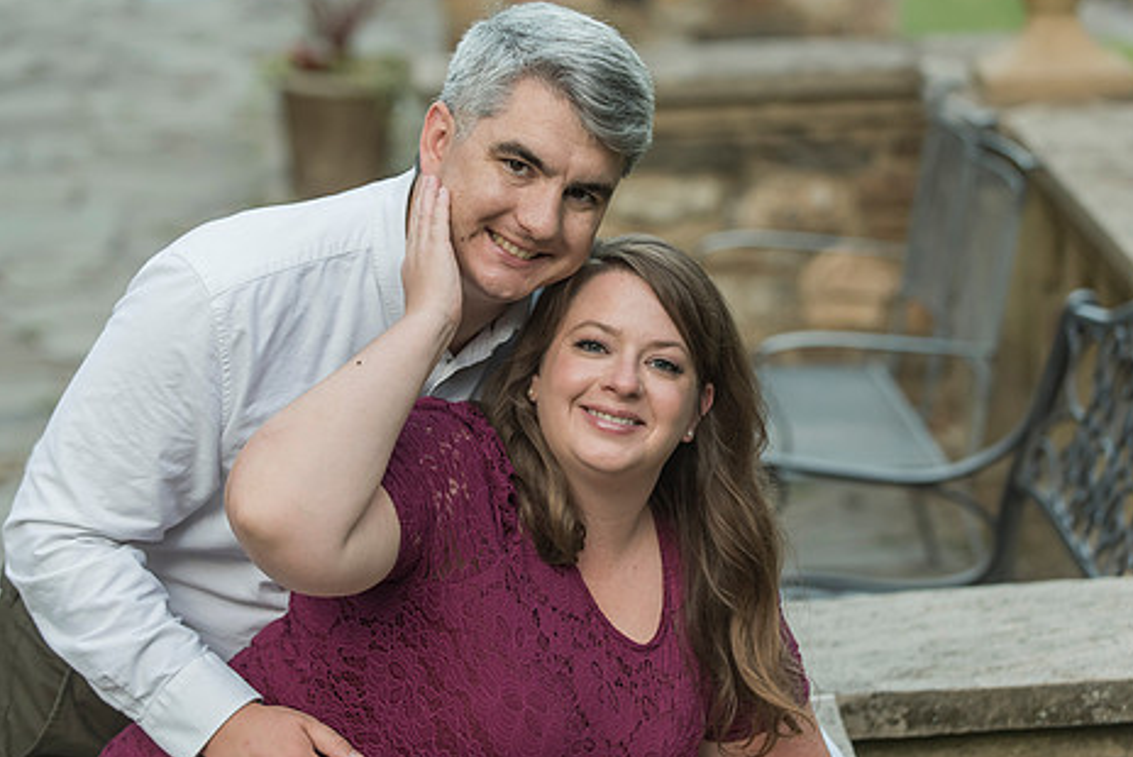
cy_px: 367
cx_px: 627
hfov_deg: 15.5
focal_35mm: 132
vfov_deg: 10.4
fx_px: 4157
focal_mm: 102
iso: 800
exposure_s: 1/800
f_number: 3.2
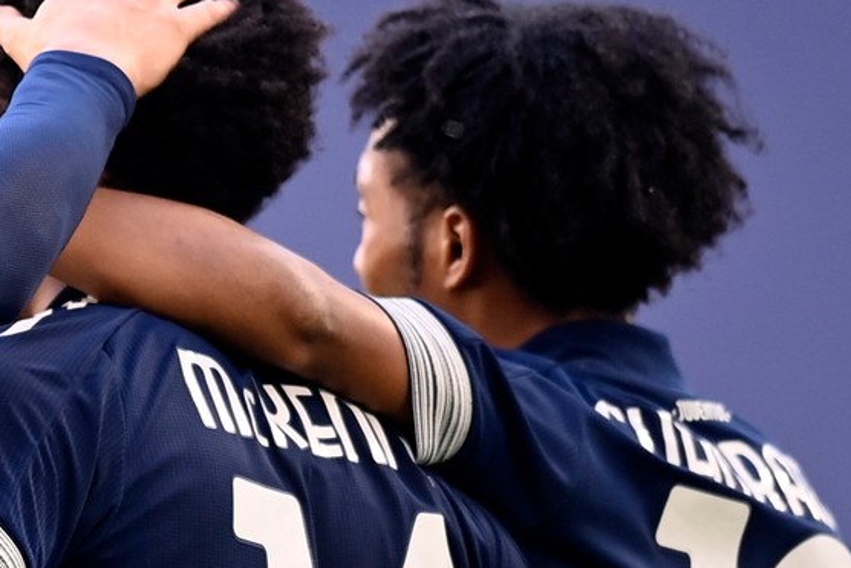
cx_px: -265
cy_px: 540
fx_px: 30595
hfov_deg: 1.6
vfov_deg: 1.1
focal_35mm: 1294
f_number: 2.8
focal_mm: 400
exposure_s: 1/1000
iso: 640
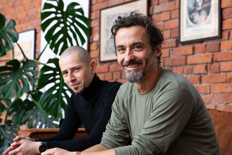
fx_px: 519
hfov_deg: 25.2
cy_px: 78
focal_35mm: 80
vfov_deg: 17.0
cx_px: 116
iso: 1250
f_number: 5.6
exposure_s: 1/45
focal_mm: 75
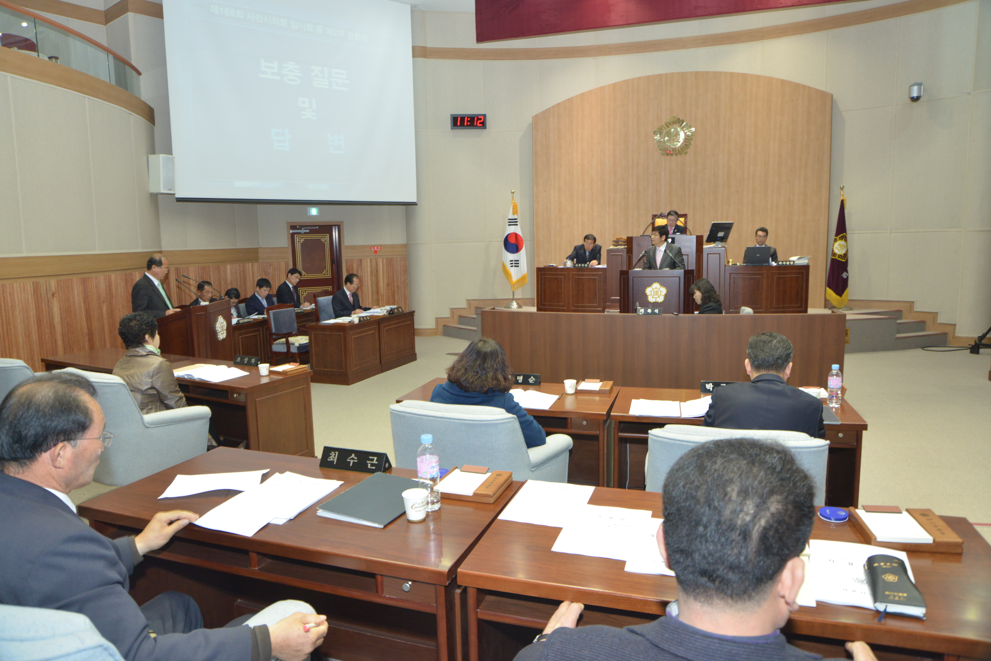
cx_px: 496
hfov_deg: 73.7
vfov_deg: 53.1
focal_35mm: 24
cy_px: 330
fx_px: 661
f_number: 7.1
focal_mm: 24
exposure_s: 1/60
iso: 2000
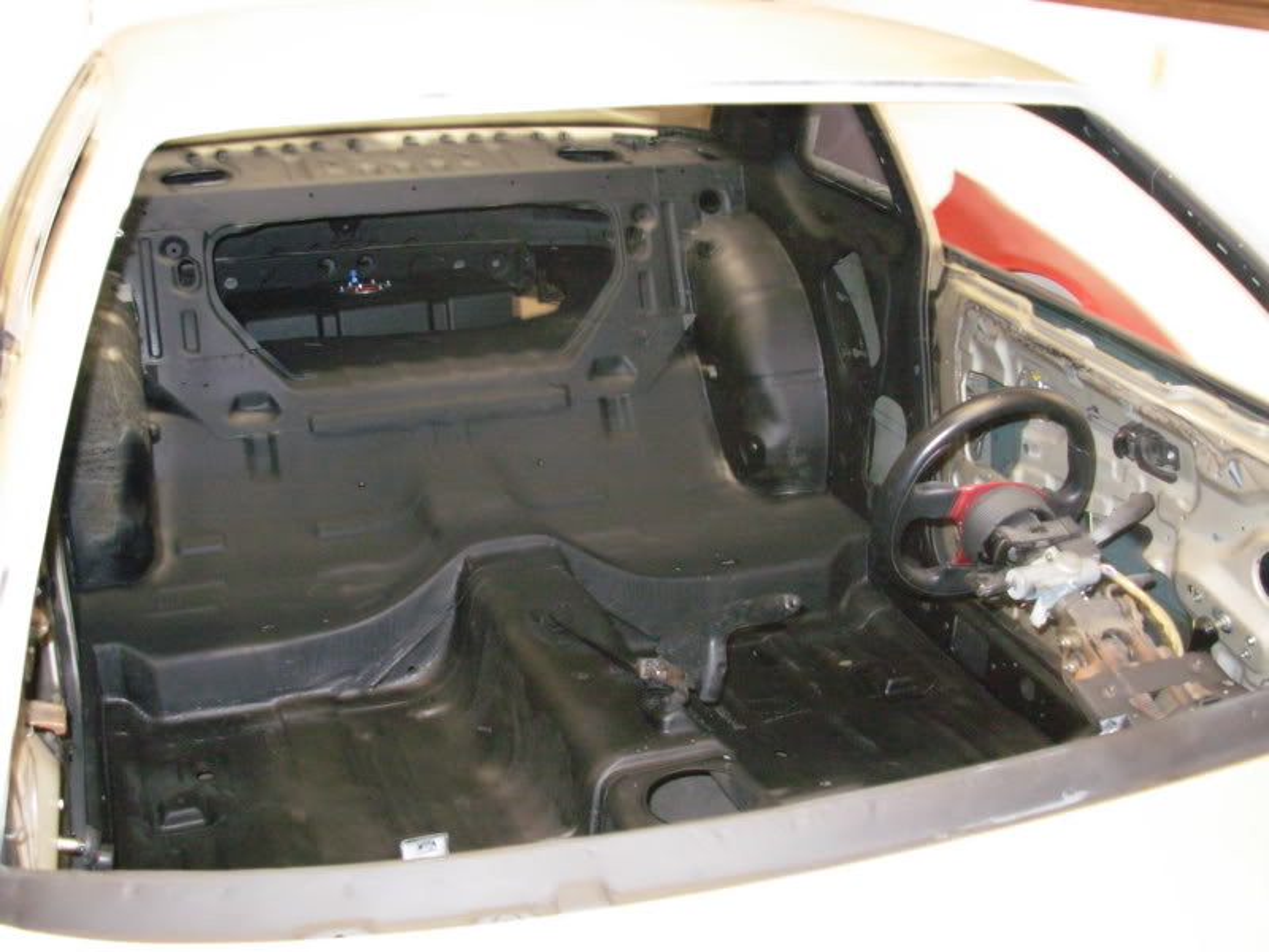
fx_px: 1393
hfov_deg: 49.0
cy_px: 476
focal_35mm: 38
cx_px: 634
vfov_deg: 37.7
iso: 200
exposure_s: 1/4
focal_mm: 6.3
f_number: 2.9
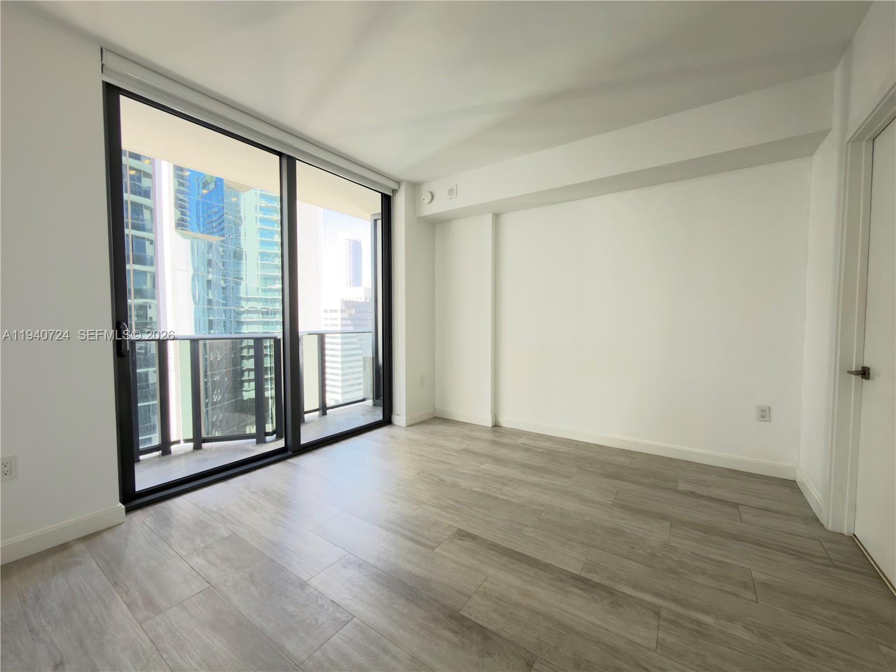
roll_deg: +1.0
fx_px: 362
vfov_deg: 85.7
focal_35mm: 14
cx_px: 448
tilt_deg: -2.6
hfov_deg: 102.1
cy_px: 336
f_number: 2.2
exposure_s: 1/30
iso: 80
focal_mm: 2.22
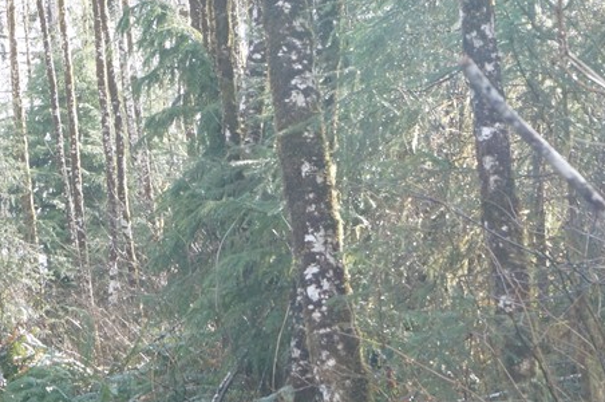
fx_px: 2118
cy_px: 232
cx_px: 55
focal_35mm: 126
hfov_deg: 16.0
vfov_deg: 10.8
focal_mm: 35
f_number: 11
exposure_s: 1/60
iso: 800
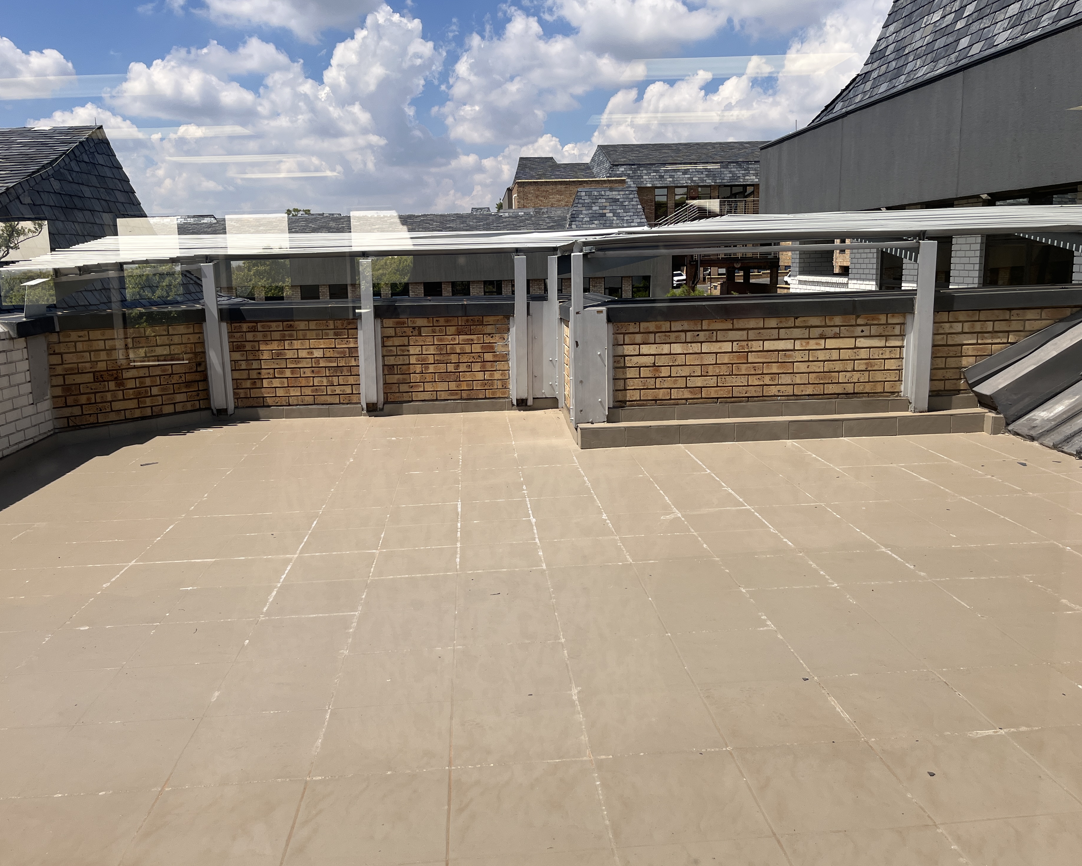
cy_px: 429
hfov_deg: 62.2
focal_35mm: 28
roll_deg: +1.2
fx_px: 897
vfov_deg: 51.5
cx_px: 525
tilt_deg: -10.3
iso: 50
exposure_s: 1/592
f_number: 1.6
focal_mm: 5.1
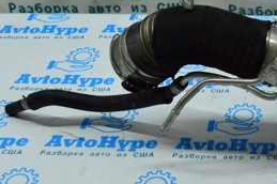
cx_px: 308
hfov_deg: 19.5
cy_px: 69
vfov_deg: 13.6
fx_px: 770
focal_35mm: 100
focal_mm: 27
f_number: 6.3
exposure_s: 1/640
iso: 6400
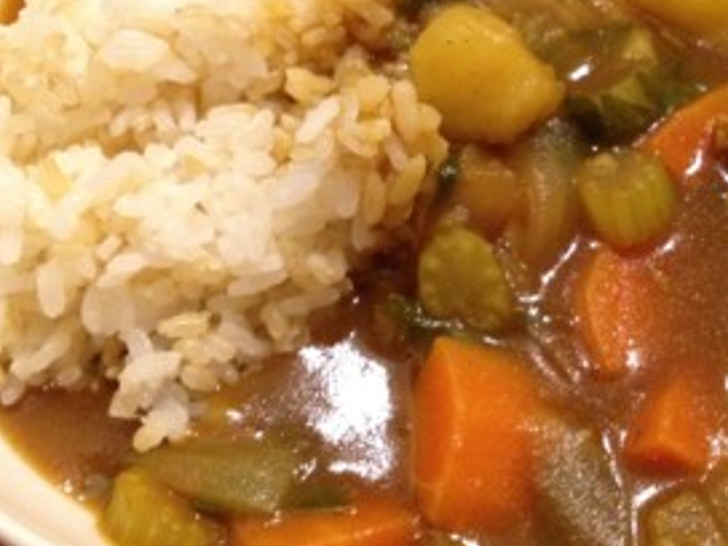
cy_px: 115
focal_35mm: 66
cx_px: 383
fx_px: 1388
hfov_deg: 29.4
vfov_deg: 22.0
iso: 400
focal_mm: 4.28
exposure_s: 1/20
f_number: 2.4
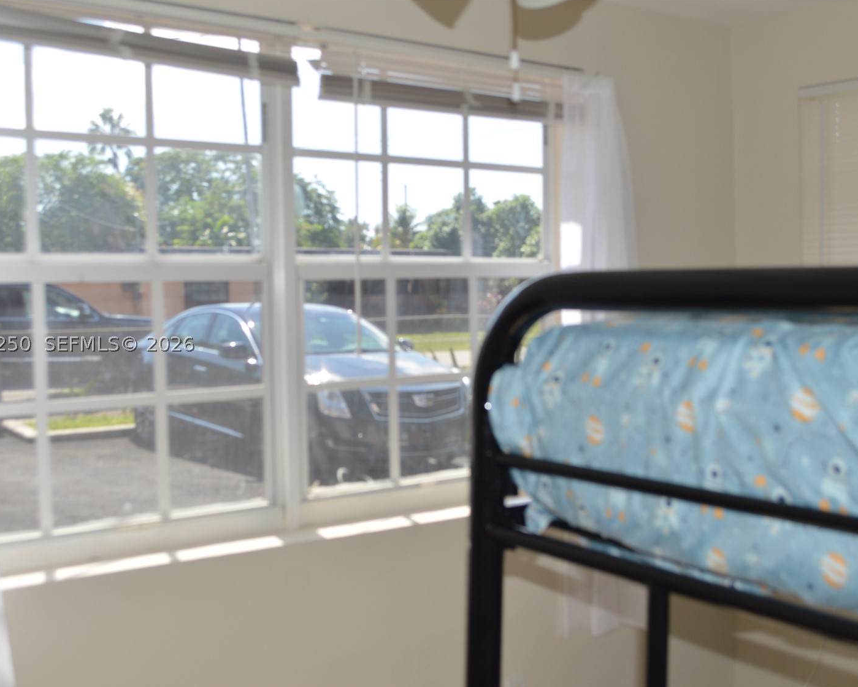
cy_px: 343
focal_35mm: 41
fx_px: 1041
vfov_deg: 36.5
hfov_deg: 44.8
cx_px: 436
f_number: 5.6
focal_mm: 24
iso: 100
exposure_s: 1/200
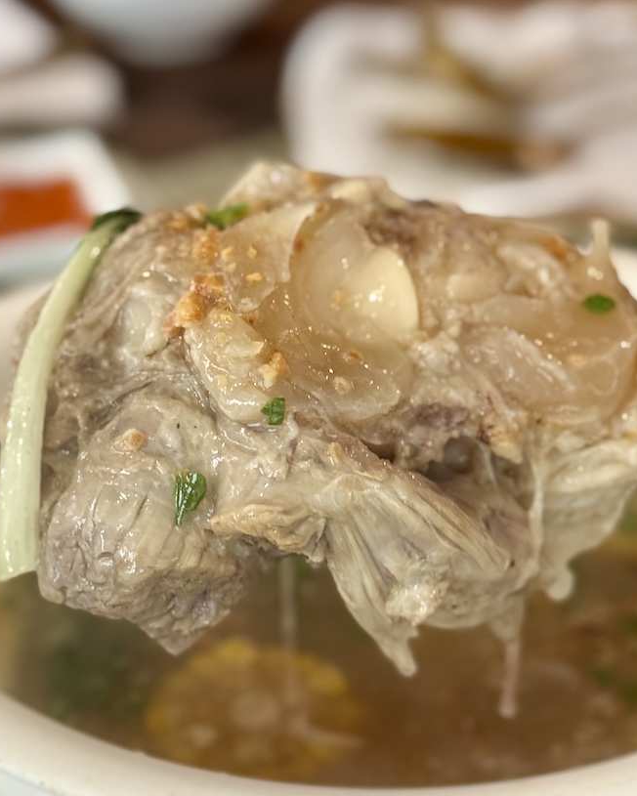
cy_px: 452
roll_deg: +1.4
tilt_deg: -30.7
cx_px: 296
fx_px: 2168
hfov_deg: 16.7
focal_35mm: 92
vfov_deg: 20.8
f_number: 1.78
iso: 125
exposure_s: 1/60
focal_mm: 6.76
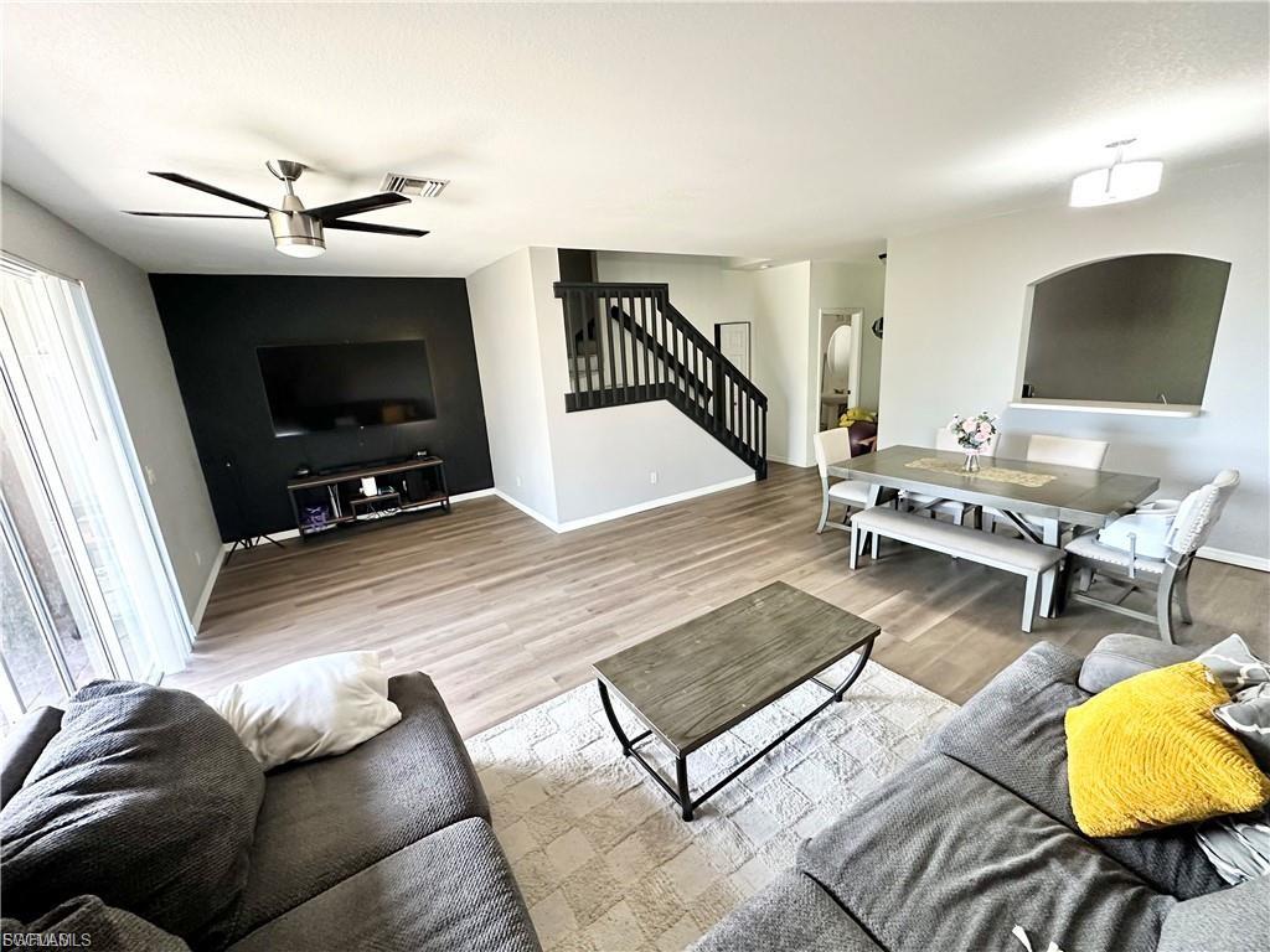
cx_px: 635
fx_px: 514
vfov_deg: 85.7
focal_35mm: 14
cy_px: 476
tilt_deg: -13.2
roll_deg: +3.7
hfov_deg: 102.1
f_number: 2.2
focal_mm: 2.22
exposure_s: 1/60
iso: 500
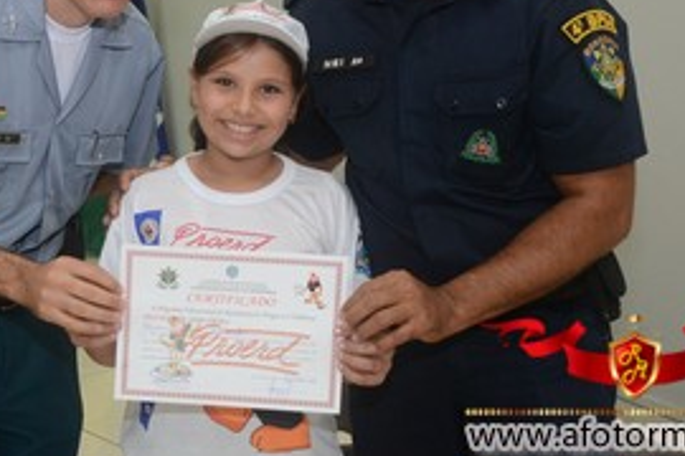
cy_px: 99
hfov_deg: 30.8
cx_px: 254
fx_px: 1237
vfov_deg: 20.7
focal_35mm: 65
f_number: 3.8
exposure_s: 1/100
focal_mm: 26
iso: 1600
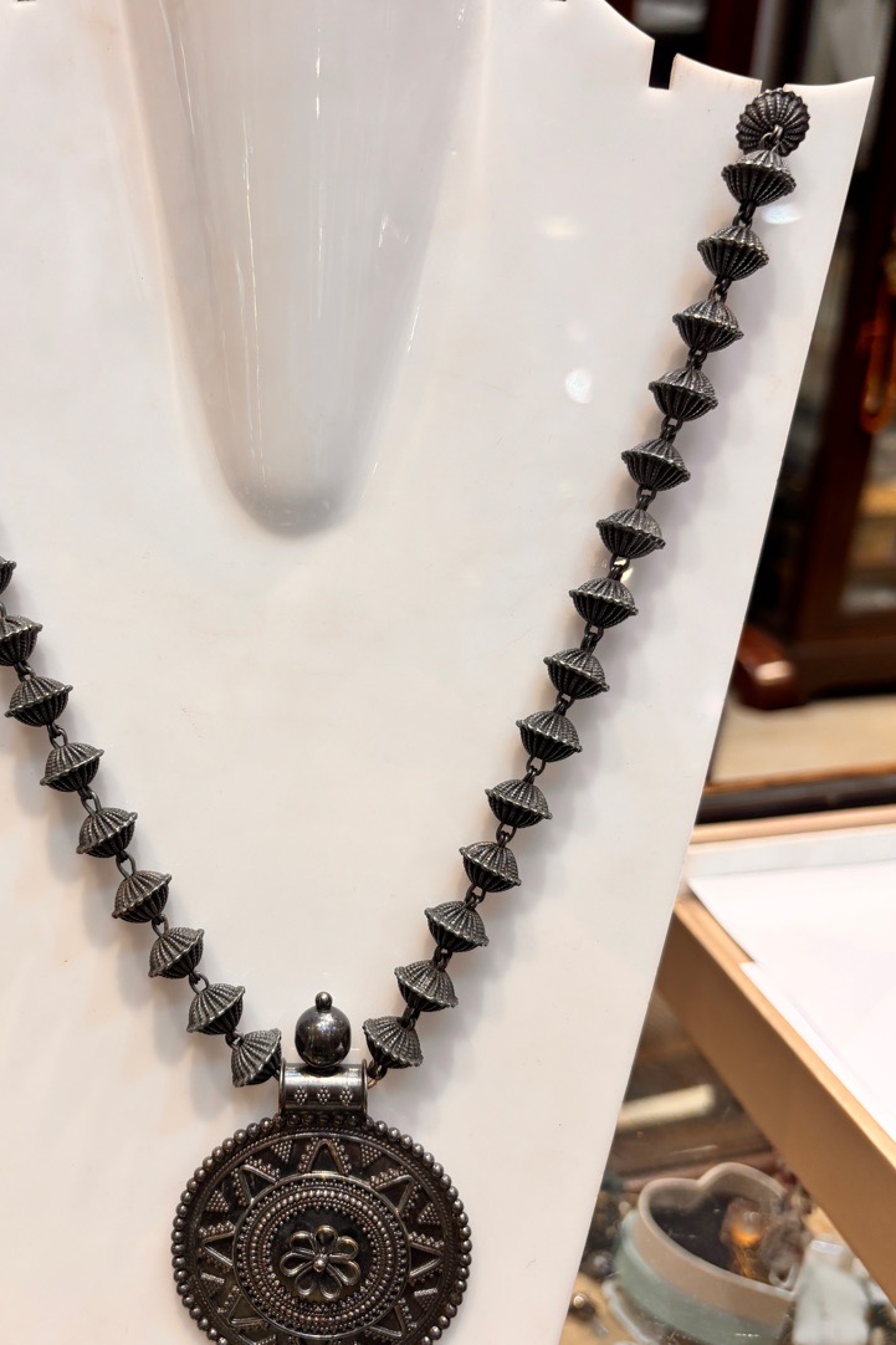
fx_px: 1195
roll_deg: -1.6
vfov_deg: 58.7
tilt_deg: -21.8
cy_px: 681
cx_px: 316
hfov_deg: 40.7
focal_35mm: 32
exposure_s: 1/100
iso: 50
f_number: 1.6
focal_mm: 5.96
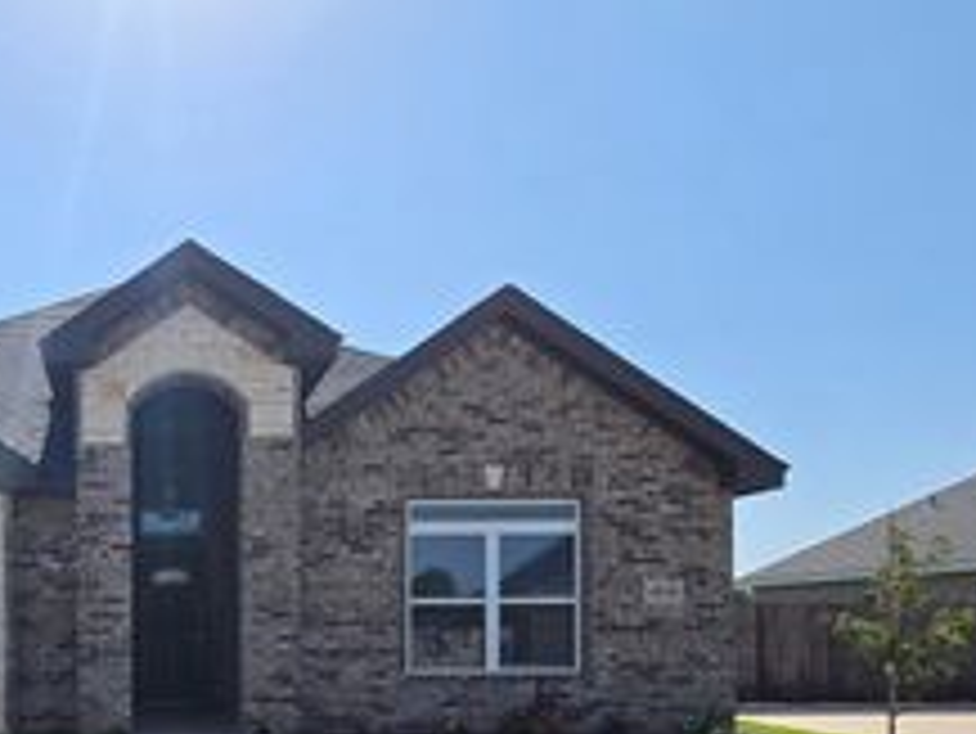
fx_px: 846
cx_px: 81
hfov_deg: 52.1
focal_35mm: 30
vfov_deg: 43.8
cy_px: 624
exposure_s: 1/3850
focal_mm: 2.2
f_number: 2.2
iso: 50
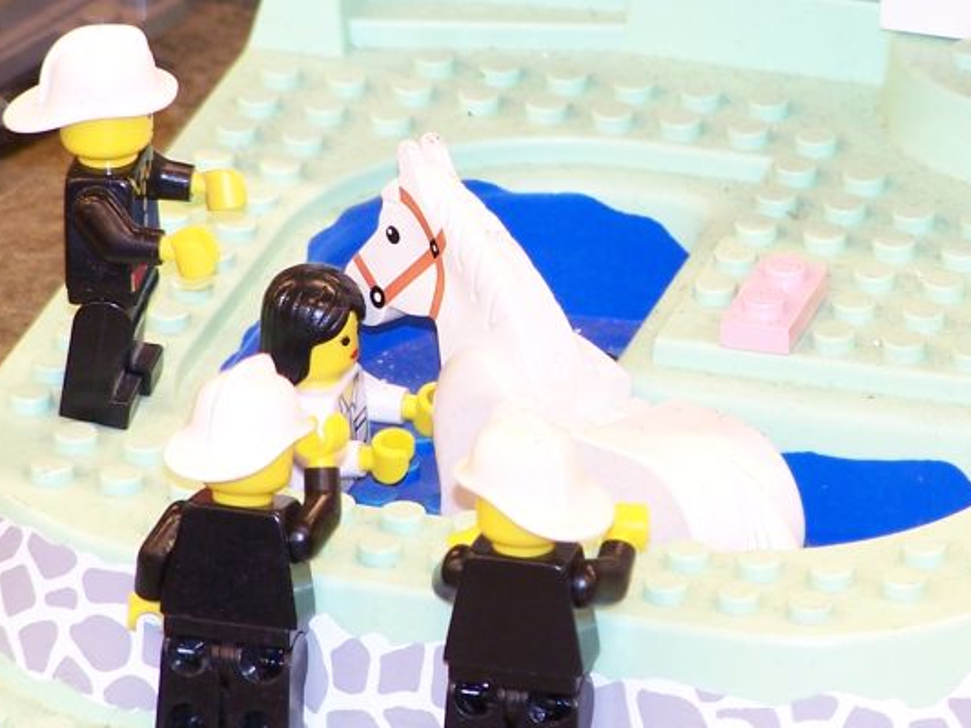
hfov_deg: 3.8
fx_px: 14449
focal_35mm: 515
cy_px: 262
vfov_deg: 2.9
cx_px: 643
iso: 80
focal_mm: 44.4
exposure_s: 1/4
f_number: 3.6
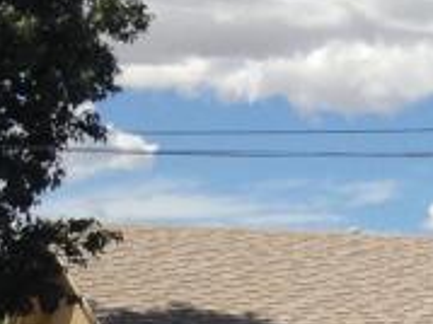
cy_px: 566
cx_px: 791
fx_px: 2363
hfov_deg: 9.9
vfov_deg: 7.6
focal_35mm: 189
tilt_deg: +0.1
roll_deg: -1.6
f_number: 2.4
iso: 50
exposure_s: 1/2584
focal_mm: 4.12
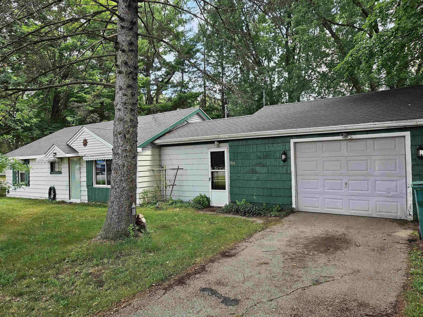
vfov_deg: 56.8
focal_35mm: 24
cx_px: 212
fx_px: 293
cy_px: 158
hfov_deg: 71.6
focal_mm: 5
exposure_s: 1/380
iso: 50
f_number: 1.8
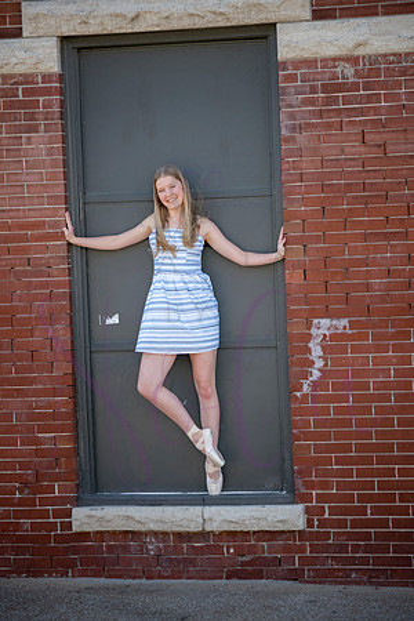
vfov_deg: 18.3
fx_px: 1932
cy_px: 310
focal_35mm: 112
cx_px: 207
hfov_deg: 12.2
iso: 800
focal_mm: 112
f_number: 5
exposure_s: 1/1000
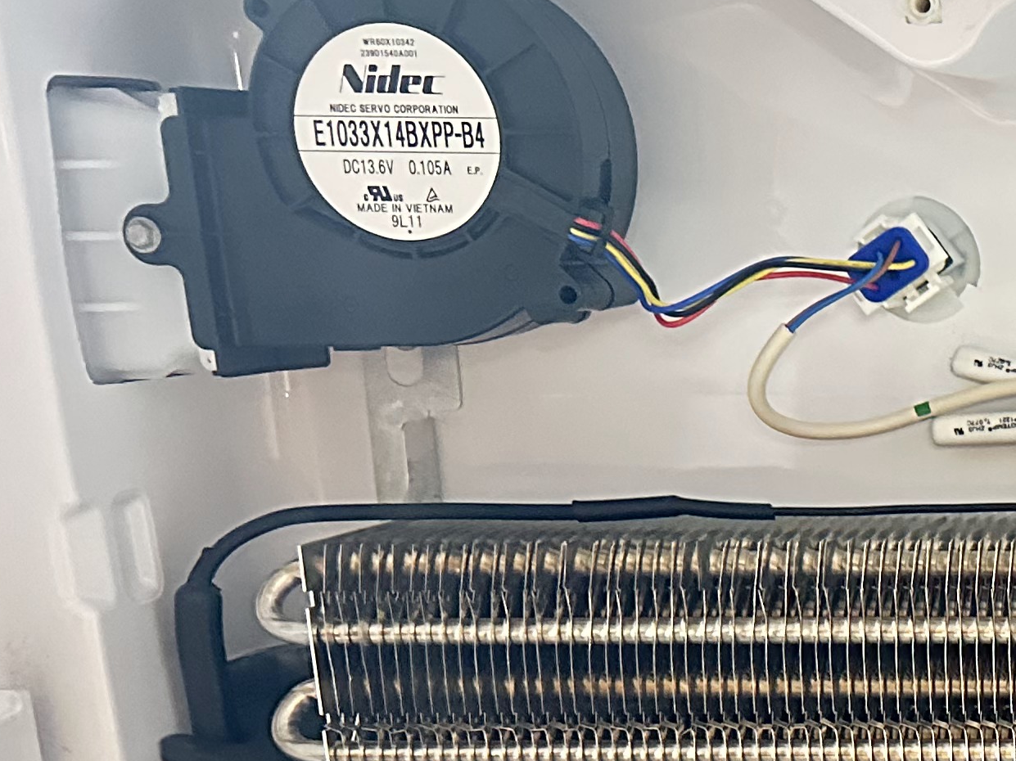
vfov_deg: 18.3
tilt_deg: -15.2
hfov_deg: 20.5
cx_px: 1625
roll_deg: -0.2
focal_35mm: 78
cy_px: 811
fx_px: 2289
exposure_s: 1/60
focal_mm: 6.86
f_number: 1.78
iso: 800
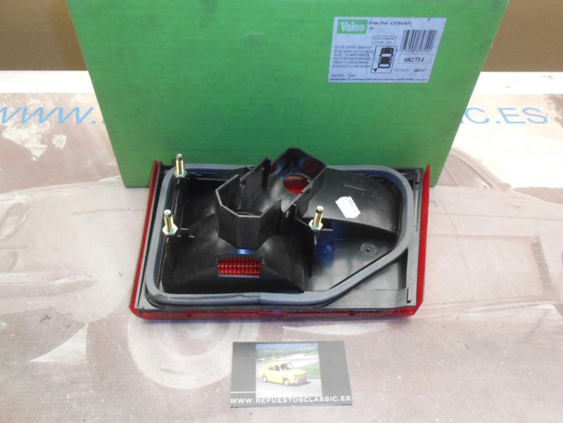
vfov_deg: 53.1
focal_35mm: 26
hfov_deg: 67.3
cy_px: 212
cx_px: 282
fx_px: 423
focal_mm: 4.6
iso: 200
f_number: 3.5
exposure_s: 1/30
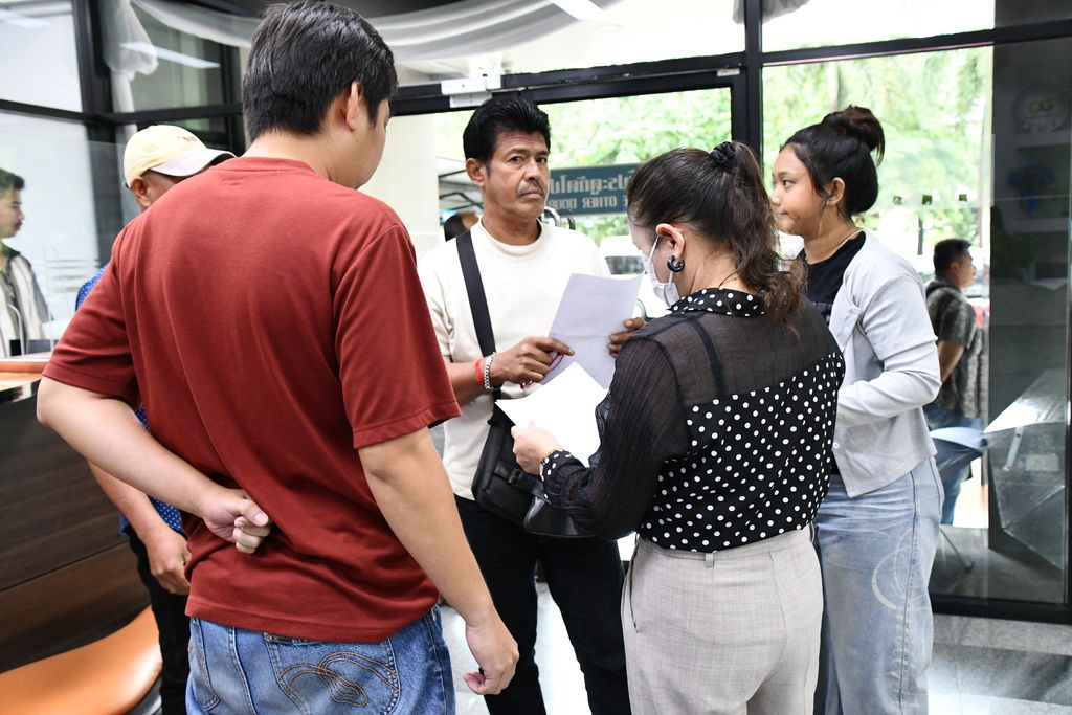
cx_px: 536
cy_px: 358
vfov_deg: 36.9
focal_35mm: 36
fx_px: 1072
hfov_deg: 53.1
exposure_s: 1/125
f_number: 3.8
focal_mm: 24
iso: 2800
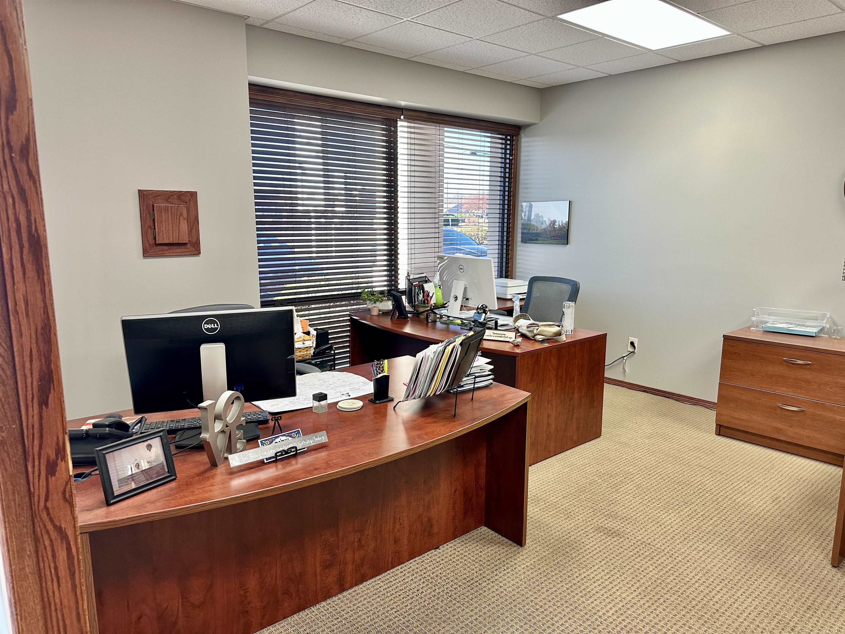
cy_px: 317
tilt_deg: -10.0
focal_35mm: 24
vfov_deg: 56.8
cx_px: 422
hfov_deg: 71.6
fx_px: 586
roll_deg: -0.2
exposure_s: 1/120
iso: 160
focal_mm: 6.86
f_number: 1.78
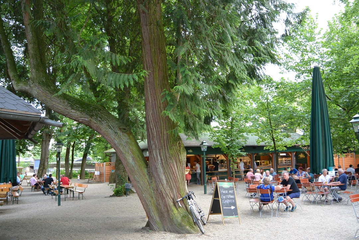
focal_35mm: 29
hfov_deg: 63.6
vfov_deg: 45.1
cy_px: 120
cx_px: 180
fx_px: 290
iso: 250
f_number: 3.5
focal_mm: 11
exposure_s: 1/60
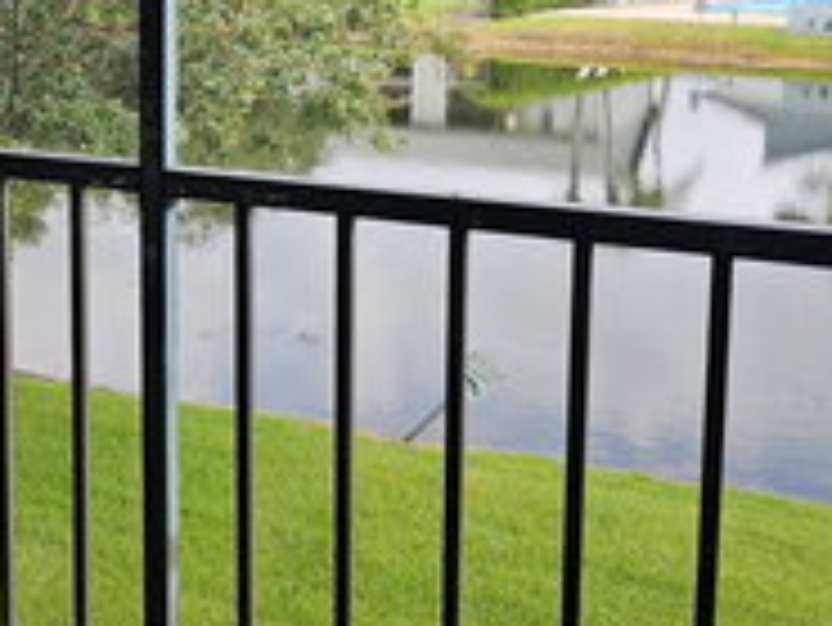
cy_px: 113
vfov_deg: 27.0
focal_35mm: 53
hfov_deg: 31.7
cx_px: -101
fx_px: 1275
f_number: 1.7
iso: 10
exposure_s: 1/222
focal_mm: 6.3
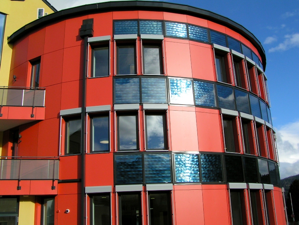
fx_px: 328
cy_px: 112
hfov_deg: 49.0
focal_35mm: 38
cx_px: 150
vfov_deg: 37.7
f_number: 5.6
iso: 50
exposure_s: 1/320
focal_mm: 5.8
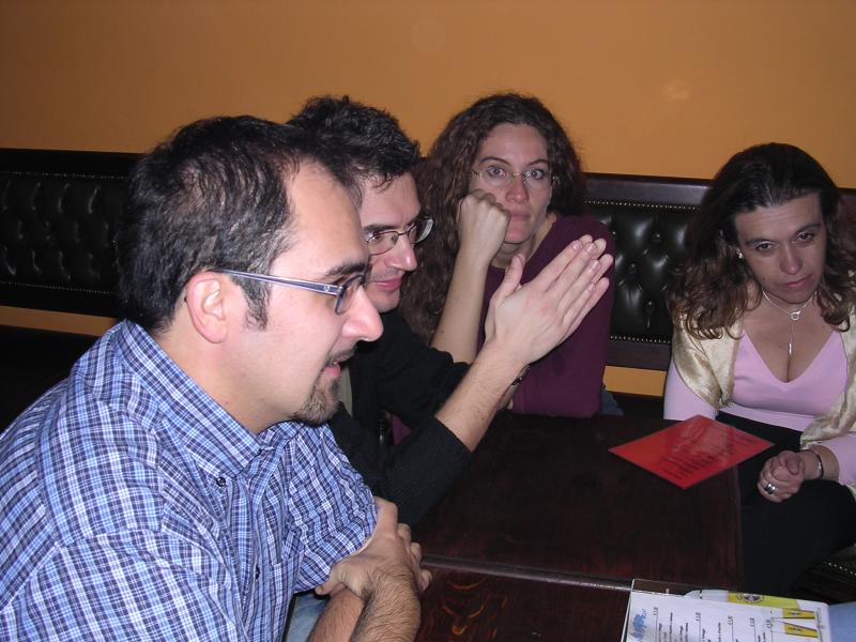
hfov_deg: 49.0
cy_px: 321
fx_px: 940
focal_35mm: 38
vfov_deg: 37.7
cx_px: 428
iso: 100
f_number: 2.8
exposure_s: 1/60.1
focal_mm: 5.8
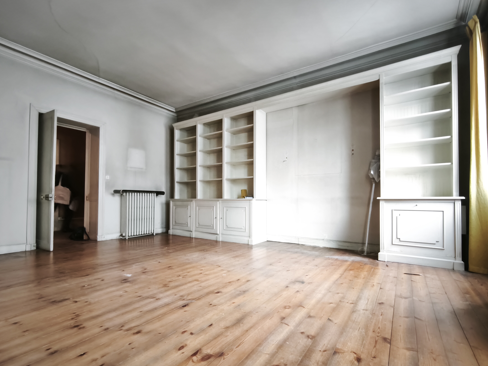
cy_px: 197
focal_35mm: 17
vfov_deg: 74.6
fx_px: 240
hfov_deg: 91.0
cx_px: 254
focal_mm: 1.91
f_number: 2.2
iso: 800
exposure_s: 1/25
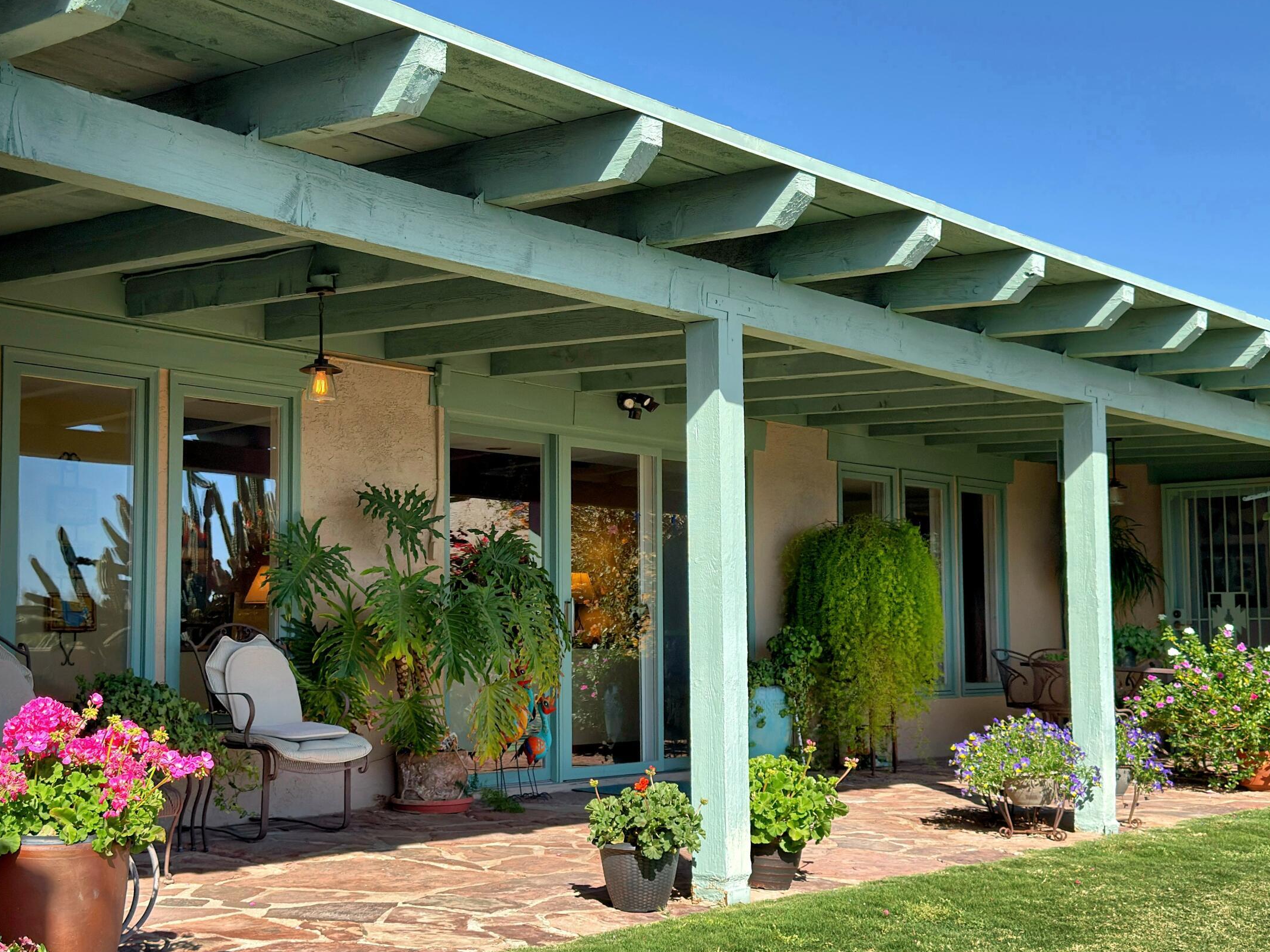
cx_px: 516
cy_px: 503
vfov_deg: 29.7
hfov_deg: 38.8
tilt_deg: +4.8
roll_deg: +0.2
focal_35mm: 49
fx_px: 1798
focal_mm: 6.76
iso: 64
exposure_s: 1/2415
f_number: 1.78
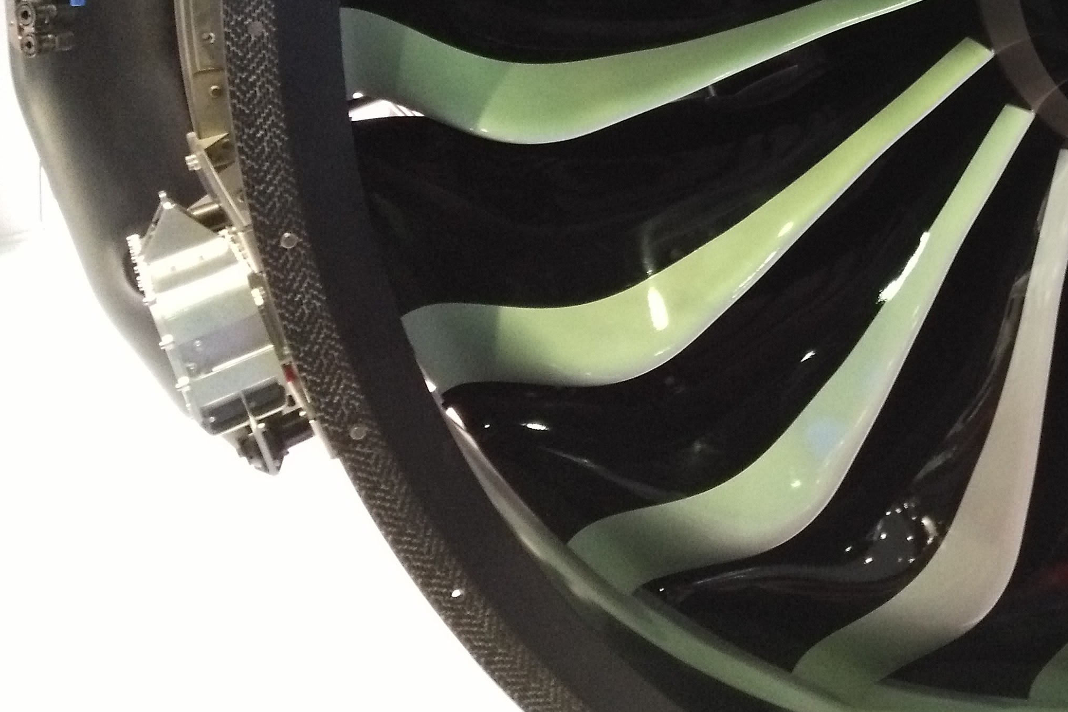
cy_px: -47
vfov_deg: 21.6
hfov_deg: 31.3
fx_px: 1780
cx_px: 1023
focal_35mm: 60
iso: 611
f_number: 2
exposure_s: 1/33
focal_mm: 2.96
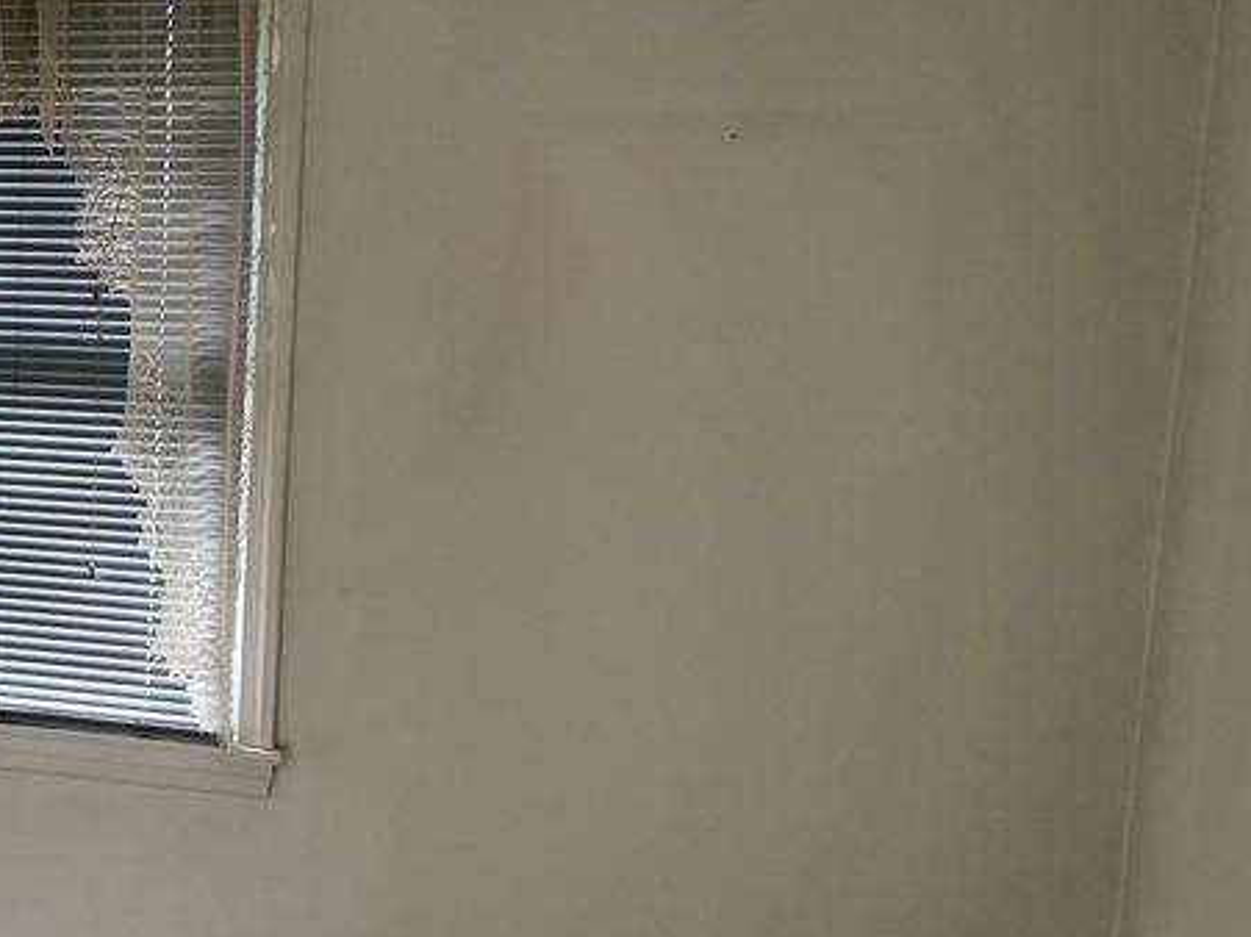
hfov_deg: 31.3
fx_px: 2132
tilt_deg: -10.6
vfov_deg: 24.5
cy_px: 721
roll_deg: -1.7
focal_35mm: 59
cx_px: 144
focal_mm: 4.25
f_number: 1.8
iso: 200
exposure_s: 1/60
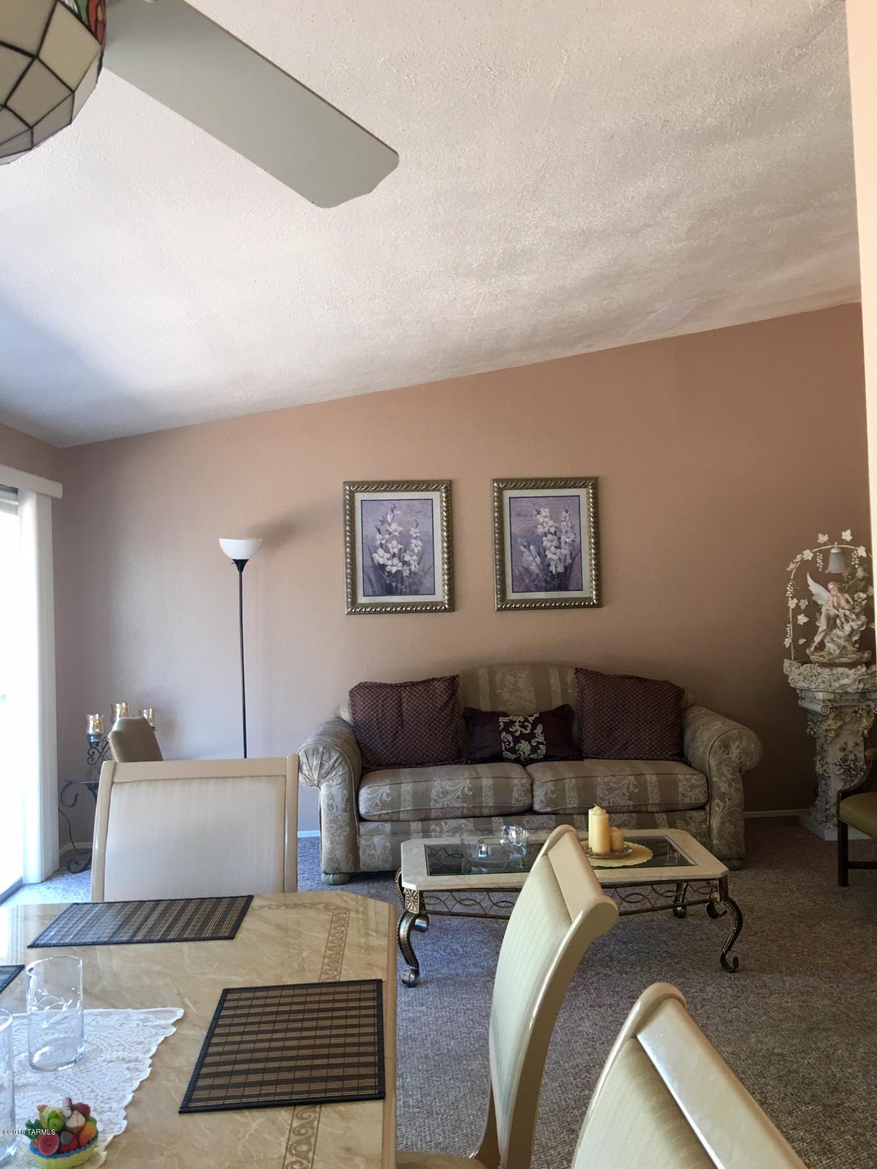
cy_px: 584
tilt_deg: -1.4
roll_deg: +1.2
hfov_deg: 48.2
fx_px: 980
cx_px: 438
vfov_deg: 61.7
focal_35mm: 29
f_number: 2.2
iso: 32
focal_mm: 4.15
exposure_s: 1/15
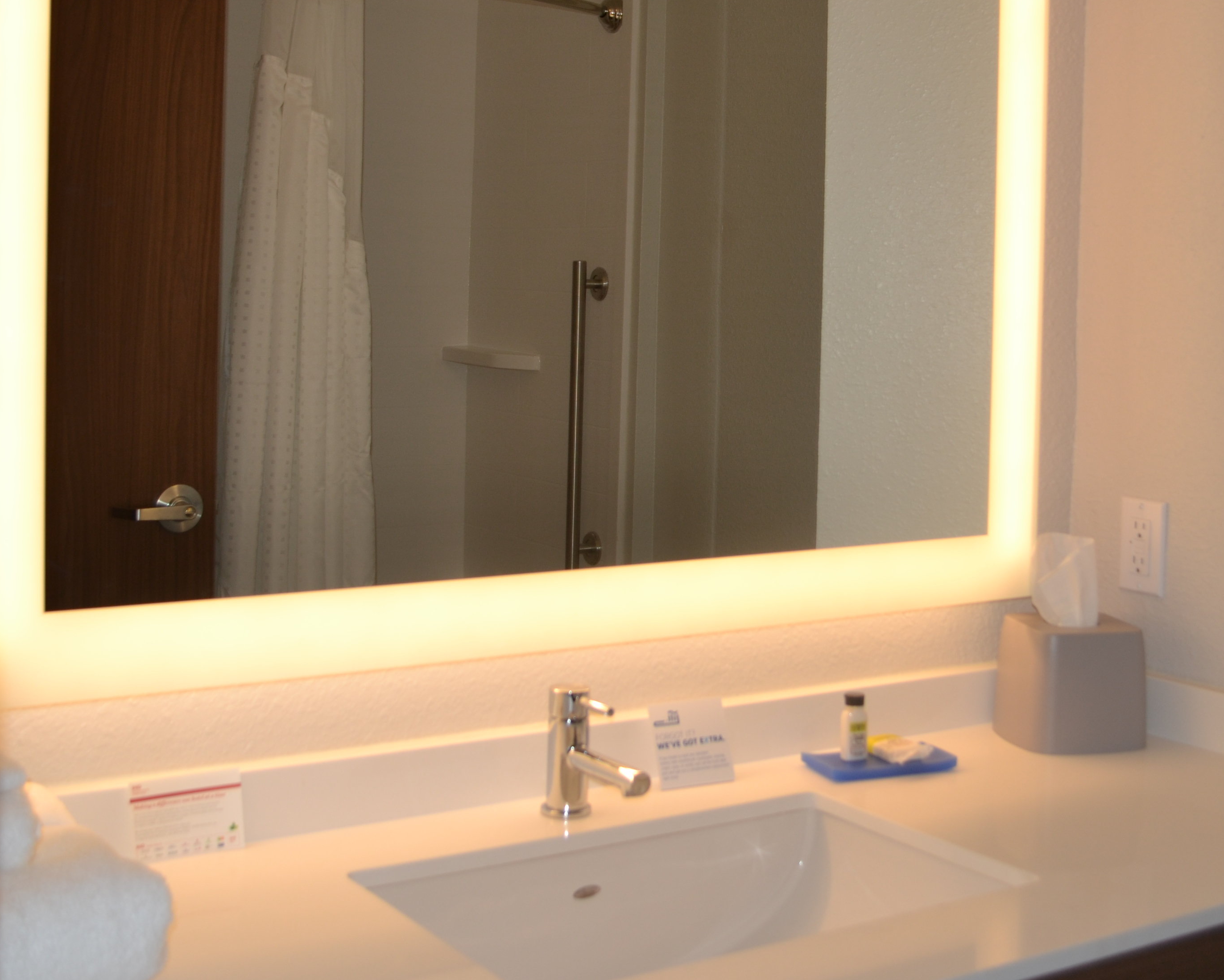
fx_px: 1884
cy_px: 312
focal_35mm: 52
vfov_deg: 28.9
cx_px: 736
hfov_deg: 35.9
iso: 125
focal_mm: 22
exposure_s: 1/125
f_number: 4
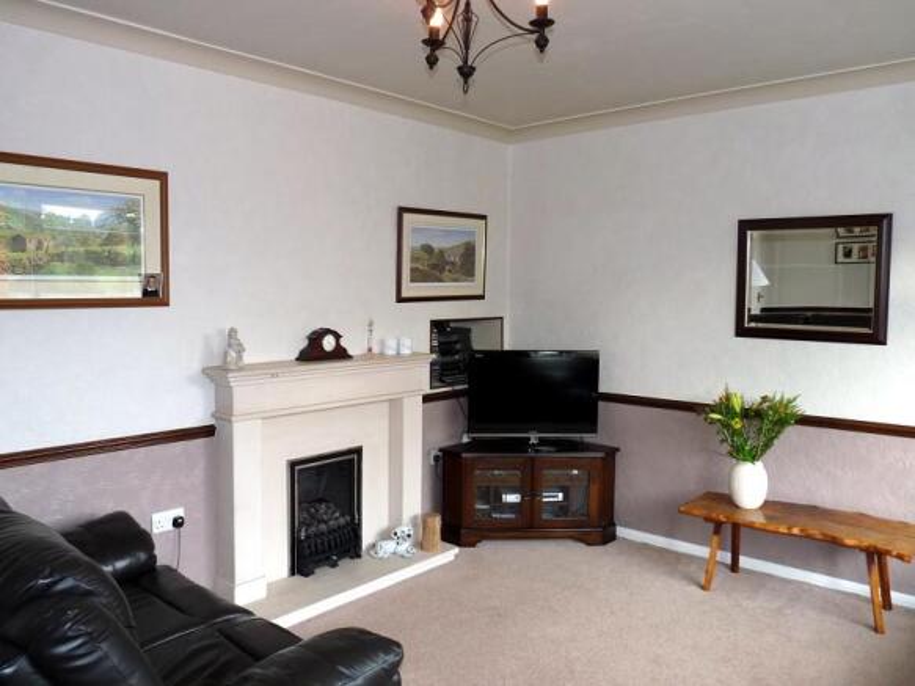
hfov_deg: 65.3
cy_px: 343
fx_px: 714
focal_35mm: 27
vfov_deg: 51.3
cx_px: 458
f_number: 2.8
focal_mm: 4.8
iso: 100
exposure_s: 1/40
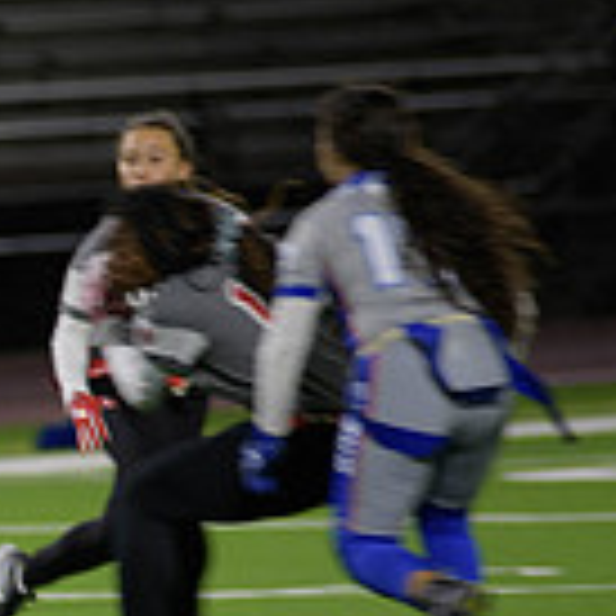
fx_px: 14536
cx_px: -567
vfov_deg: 2.4
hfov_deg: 2.4
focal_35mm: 722
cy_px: 587
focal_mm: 200
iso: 800
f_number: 2.8
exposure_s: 1/200
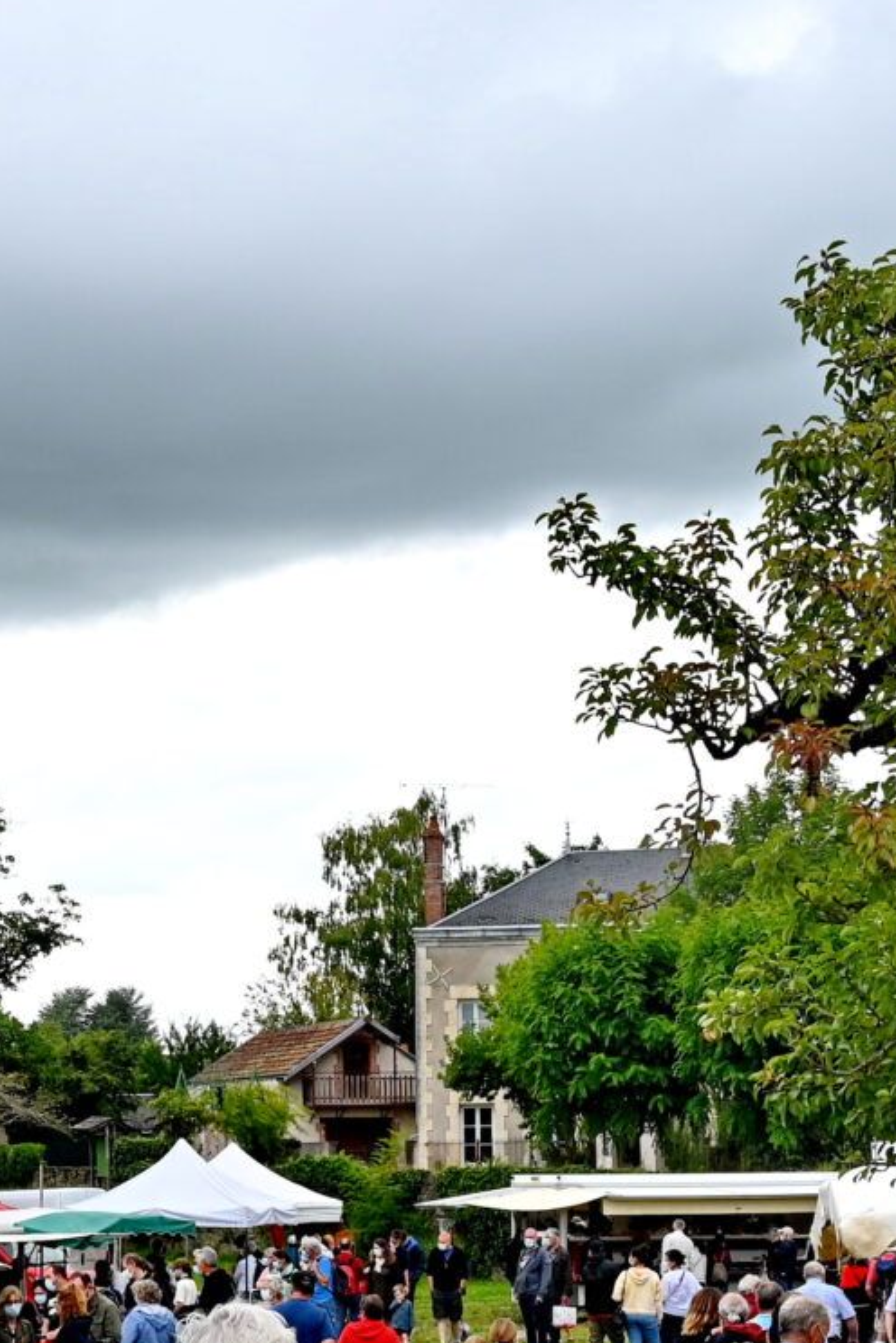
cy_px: 1261
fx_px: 3275
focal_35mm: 88
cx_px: 253
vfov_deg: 22.5
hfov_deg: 15.5
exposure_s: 1/250
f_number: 8
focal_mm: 25.5
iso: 320
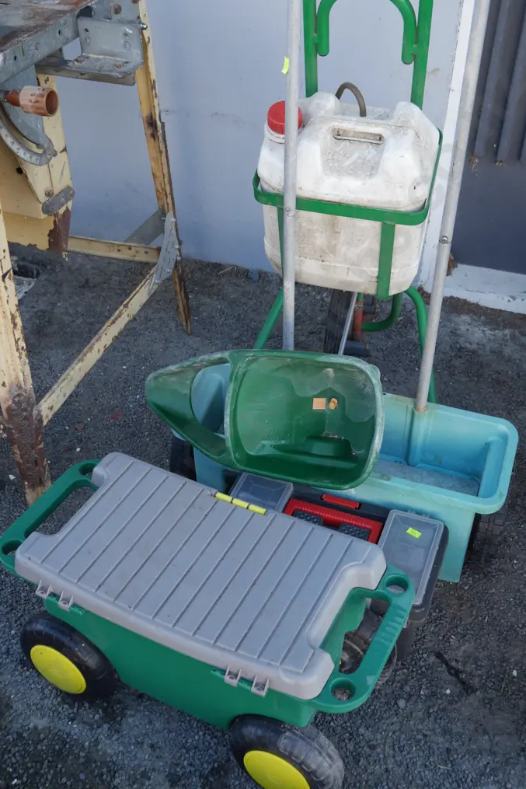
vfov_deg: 46.4
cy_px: 392
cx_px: 276
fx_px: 920
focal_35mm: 42
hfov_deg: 31.9
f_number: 4.4
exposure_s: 1/80
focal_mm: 20
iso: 200
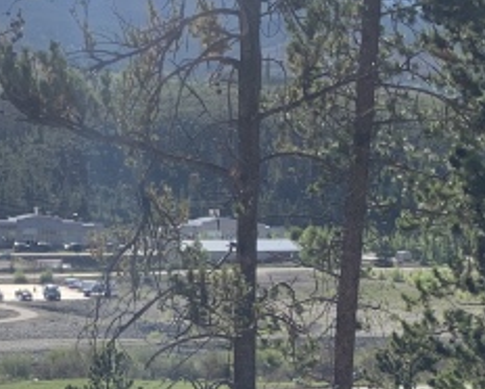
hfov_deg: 17.1
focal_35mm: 112
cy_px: 443
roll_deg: +0.6
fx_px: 1609
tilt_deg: -6.9
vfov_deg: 13.5
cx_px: 134
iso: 25
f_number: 1.8
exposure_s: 1/1299
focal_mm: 4.25
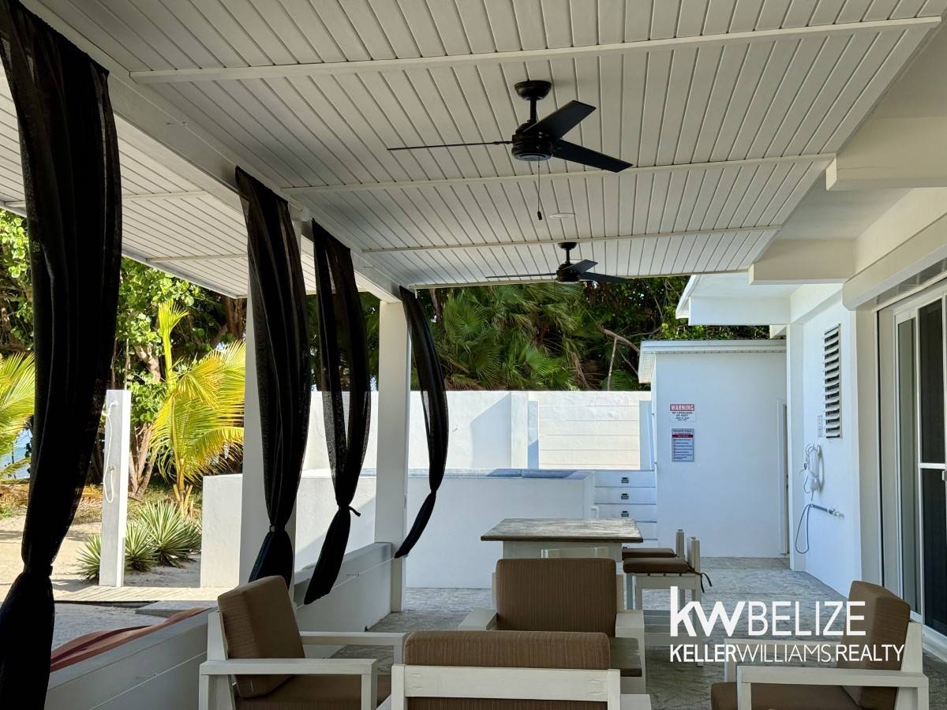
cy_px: 355
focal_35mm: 48
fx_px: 1313
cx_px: 474
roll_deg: -0.9
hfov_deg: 39.7
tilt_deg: +4.4
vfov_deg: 30.3
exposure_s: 1/1484
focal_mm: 6.76
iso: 64
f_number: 1.78
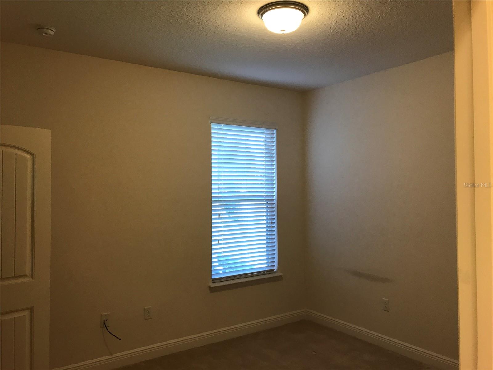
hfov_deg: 63.4
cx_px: 246
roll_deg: +0.7
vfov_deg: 49.7
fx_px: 399
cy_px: 185
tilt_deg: -0.8
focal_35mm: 28
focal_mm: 3.99
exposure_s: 1/30
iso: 32
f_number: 1.8
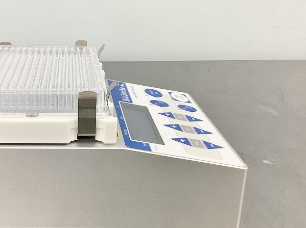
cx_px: 75
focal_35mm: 53
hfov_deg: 35.4
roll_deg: -0.4
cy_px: 130
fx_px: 468
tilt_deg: -22.7
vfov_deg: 27.4
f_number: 2.4
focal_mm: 3.3
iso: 125
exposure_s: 1/60
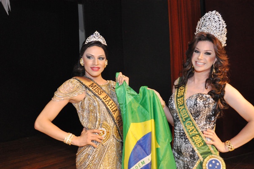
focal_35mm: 60
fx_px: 423
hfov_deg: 33.4
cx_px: 127
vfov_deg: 22.6
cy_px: 84
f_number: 10
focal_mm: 40
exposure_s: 1/80
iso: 2000
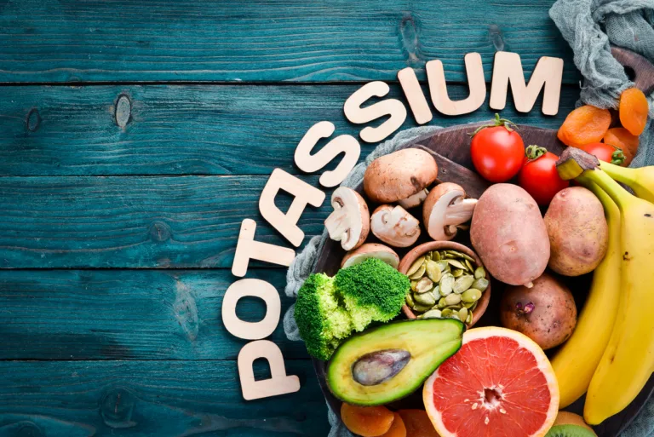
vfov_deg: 27.0
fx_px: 909
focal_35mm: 50
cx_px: 327
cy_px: 218
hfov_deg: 39.6
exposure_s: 1/100
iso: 125
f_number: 13
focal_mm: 50
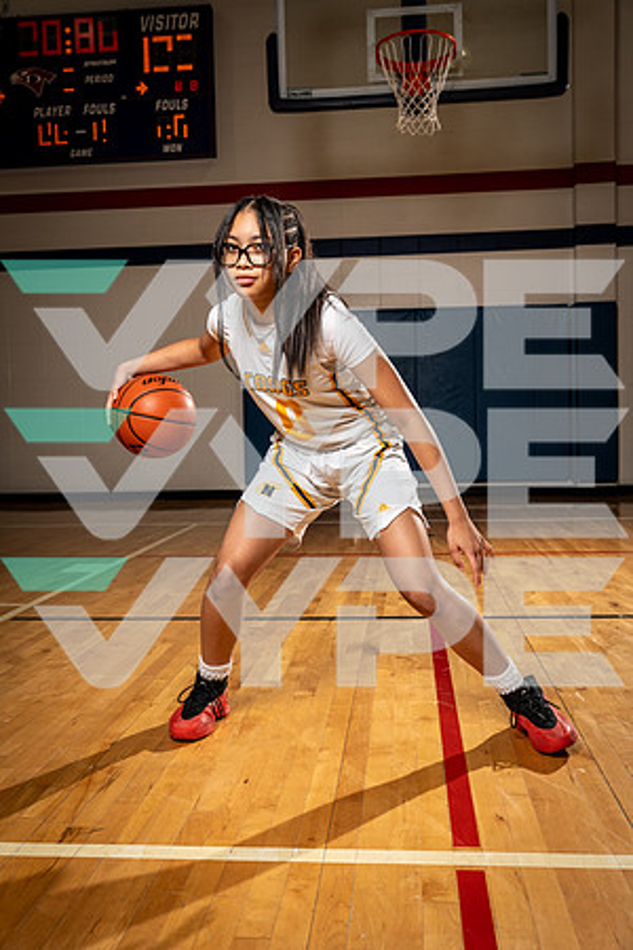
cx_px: 316
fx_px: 923
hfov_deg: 37.9
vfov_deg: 54.4
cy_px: 475
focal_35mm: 35
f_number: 5.6
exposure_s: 1/250
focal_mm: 35
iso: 125
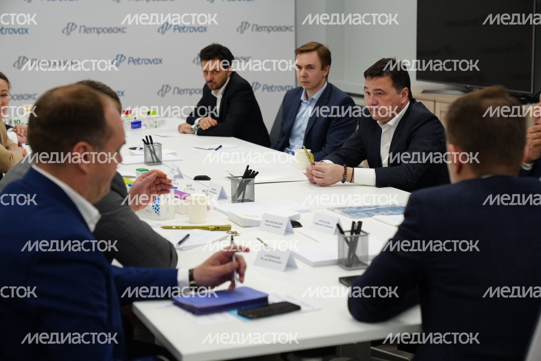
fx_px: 1053
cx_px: 270
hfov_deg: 28.8
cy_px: 180
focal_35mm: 70
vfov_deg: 19.5
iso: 2000
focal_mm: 70
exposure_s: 1/500
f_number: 4
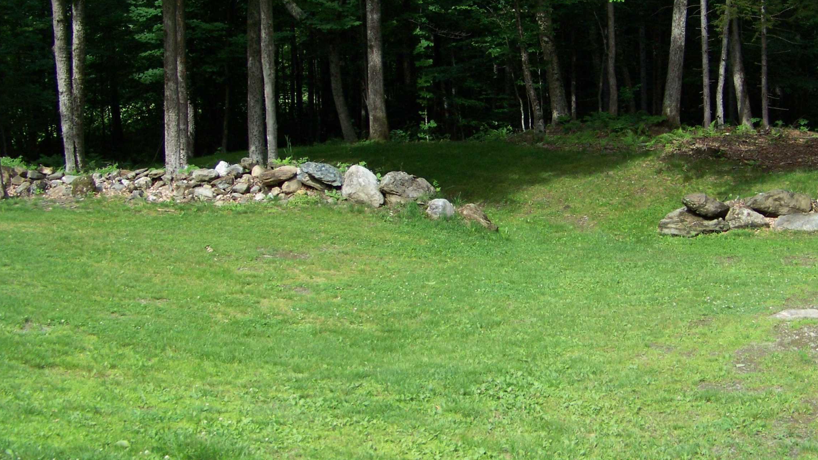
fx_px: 1150
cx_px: 485
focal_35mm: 53
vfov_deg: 22.6
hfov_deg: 39.0
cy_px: 164
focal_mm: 5.85
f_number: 2.8
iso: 69
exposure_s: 1/320
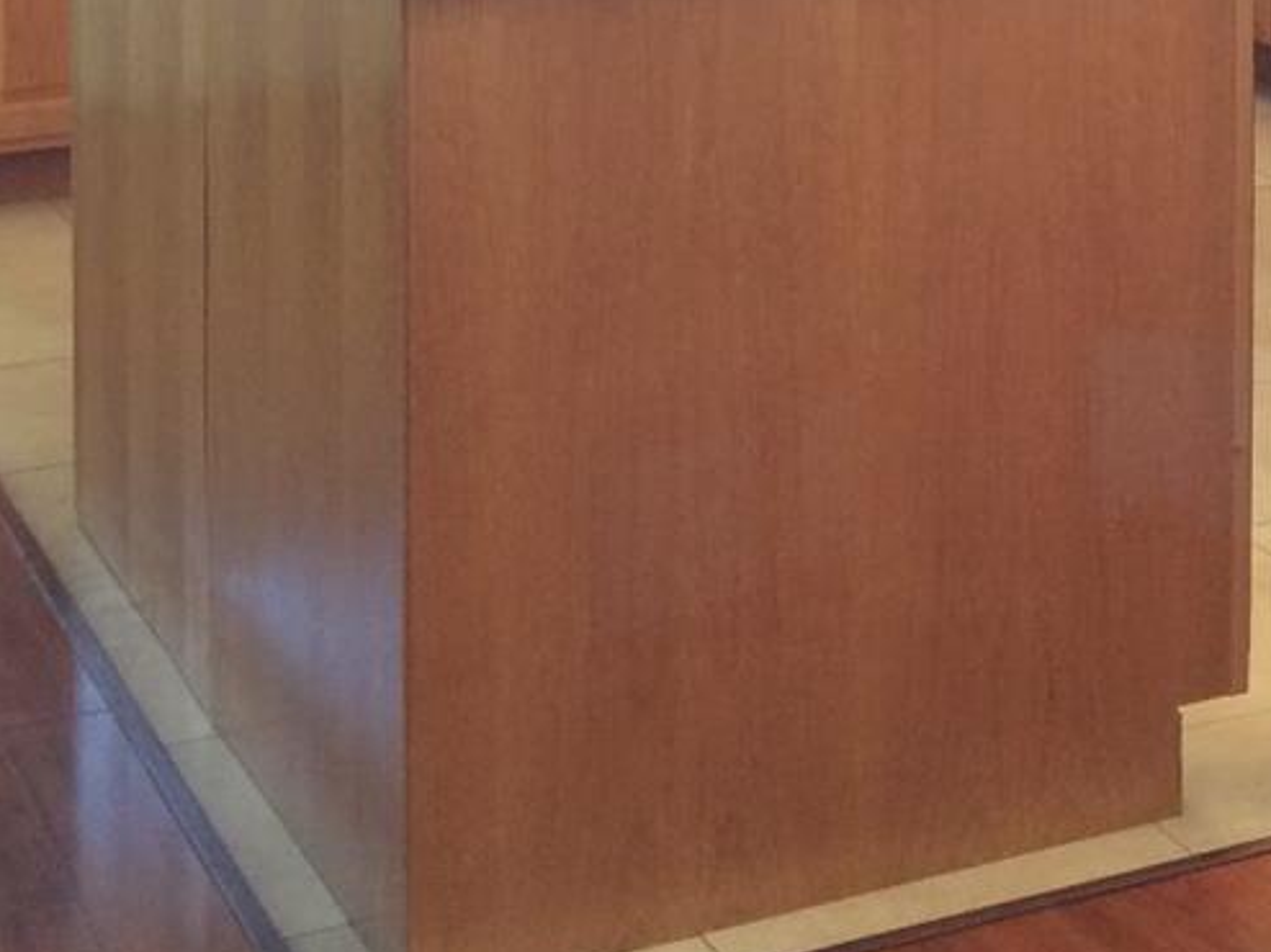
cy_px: -427
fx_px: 3230
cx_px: 1142
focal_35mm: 88
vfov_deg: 15.6
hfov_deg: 21.8
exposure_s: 1/30
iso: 200
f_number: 2.2
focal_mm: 4.15
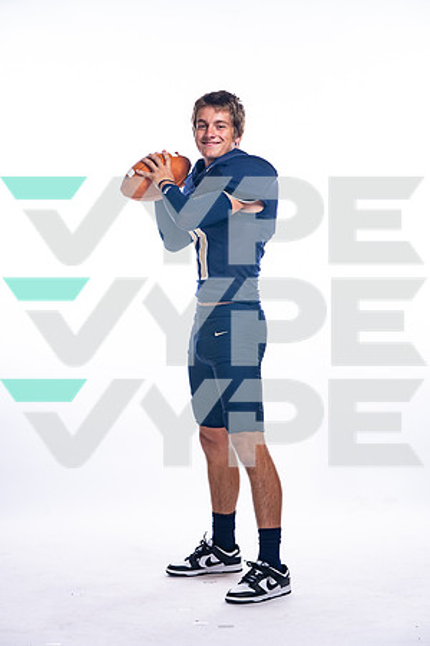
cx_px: 215
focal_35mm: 98
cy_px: 323
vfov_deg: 20.8
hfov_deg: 14.0
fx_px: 1756
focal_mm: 98
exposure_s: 1/250
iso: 400
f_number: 6.3
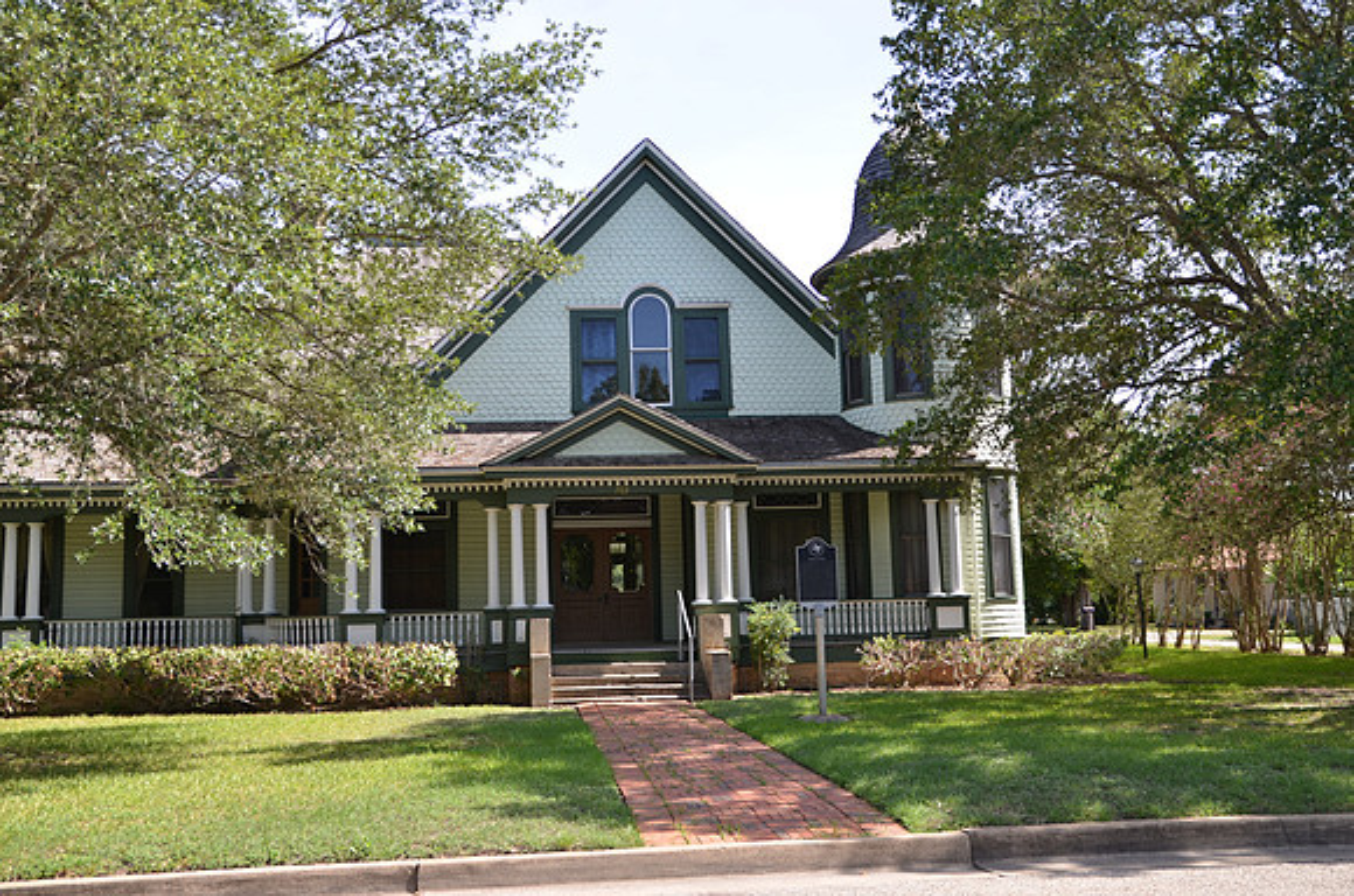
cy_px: 448
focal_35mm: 36
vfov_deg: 36.7
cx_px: 677
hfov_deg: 53.2
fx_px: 1351
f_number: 5.6
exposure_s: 1/250
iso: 100
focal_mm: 24
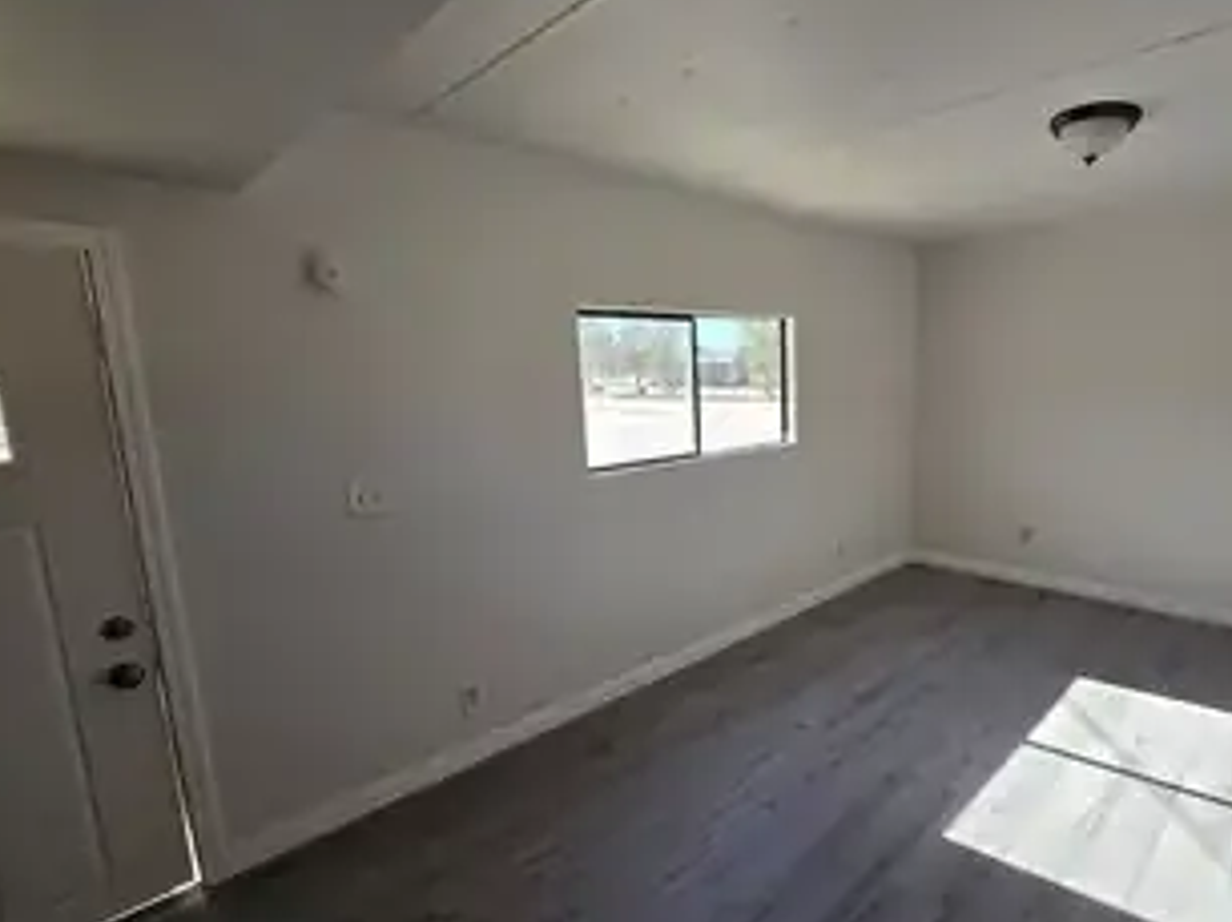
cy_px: 483
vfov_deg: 74.6
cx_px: 765
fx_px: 605
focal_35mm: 17
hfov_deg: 89.4
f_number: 2.2
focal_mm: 2.2
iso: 80
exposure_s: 1/719
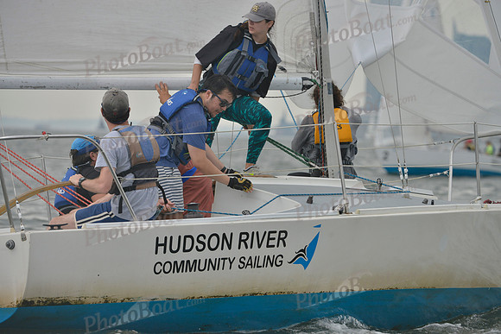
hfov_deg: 7.4
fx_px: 3897
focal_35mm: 280
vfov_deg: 4.9
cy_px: 167
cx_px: 250
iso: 400
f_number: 7.1
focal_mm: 280
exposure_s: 1/1000
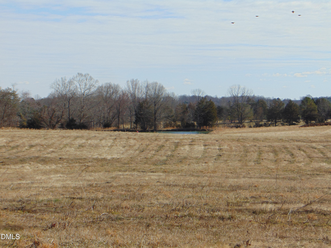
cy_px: 124
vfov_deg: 13.7
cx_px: 166
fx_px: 1033
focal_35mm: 108
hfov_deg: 18.2
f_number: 10.1
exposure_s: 1/200
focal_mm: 19.4
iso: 80
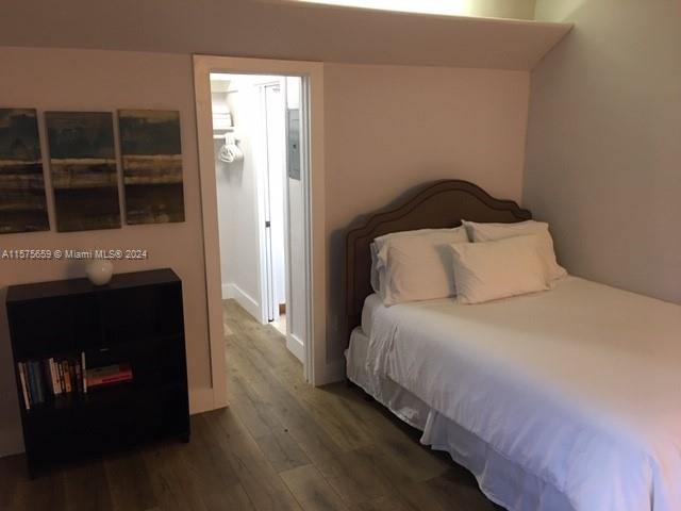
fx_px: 571
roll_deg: -0.1
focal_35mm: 29
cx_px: 340
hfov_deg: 61.7
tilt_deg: -12.3
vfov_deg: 48.2
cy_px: 256
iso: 80
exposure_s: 1/15
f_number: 2.2
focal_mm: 4.15
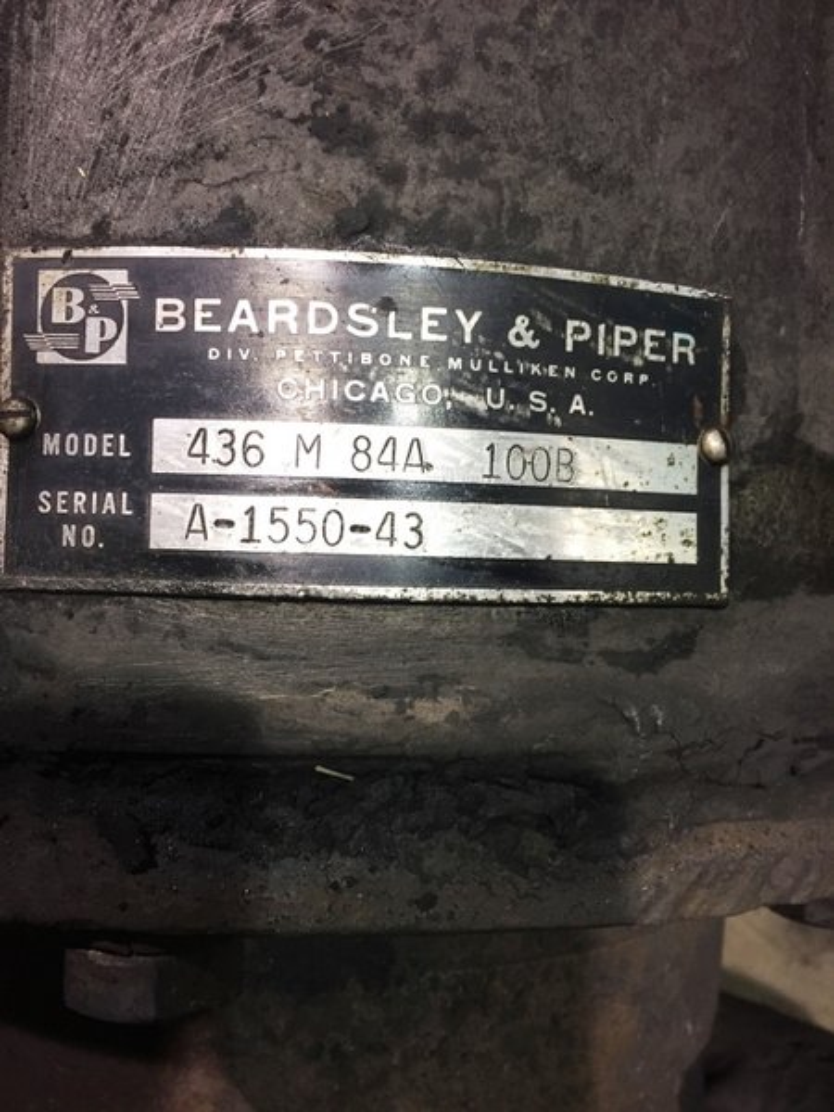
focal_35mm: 29
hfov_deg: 48.2
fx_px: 932
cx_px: 417
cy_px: 556
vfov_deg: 61.7
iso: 100
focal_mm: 4.15
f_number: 2.2
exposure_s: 1/30
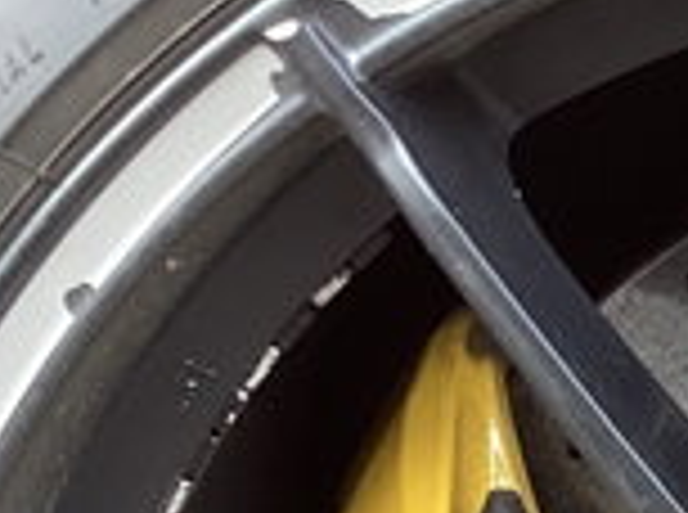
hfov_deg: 12.1
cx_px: 1039
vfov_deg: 9.1
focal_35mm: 156
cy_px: 922
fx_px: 3093
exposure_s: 1/50
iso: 100
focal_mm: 3.3
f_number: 2.4
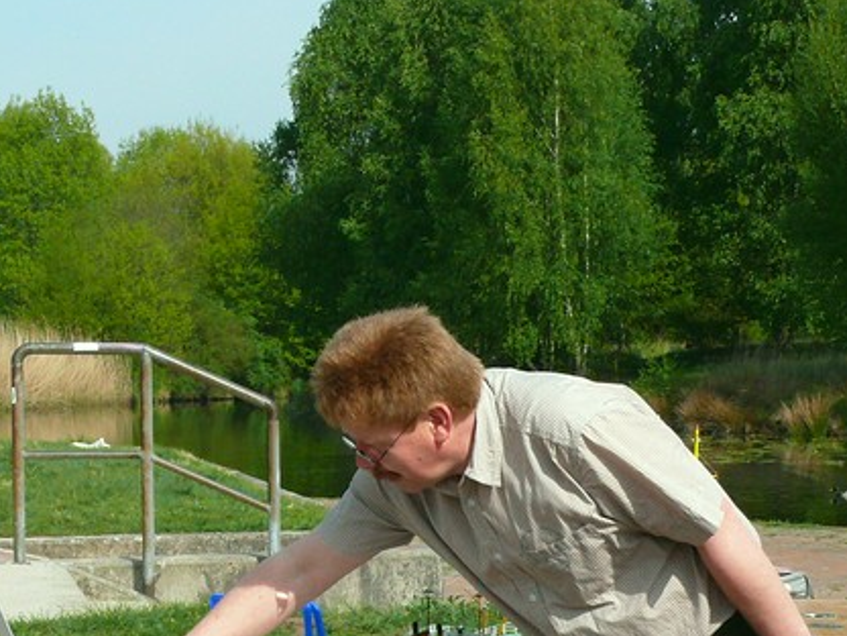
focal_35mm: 102
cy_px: 601
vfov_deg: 14.3
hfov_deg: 19.2
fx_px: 2496
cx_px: 291
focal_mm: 9.8
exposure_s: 1/320
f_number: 5.6
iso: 200
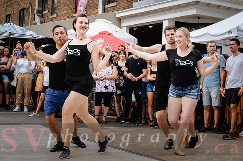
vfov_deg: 22.0
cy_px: 87
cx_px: 122
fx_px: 415
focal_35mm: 62
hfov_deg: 32.7
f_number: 4
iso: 100
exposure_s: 1/1250
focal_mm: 38
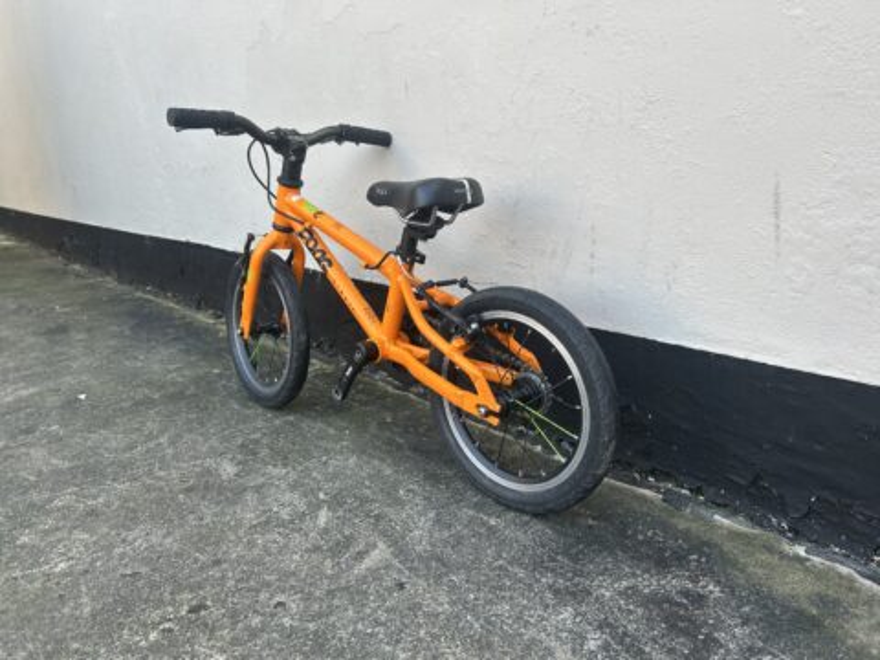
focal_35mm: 26
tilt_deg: -16.8
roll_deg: +3.3
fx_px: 661
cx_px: 440
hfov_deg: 67.3
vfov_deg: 53.1
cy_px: 330
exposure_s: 1/254
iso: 40
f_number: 1.5
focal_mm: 5.7
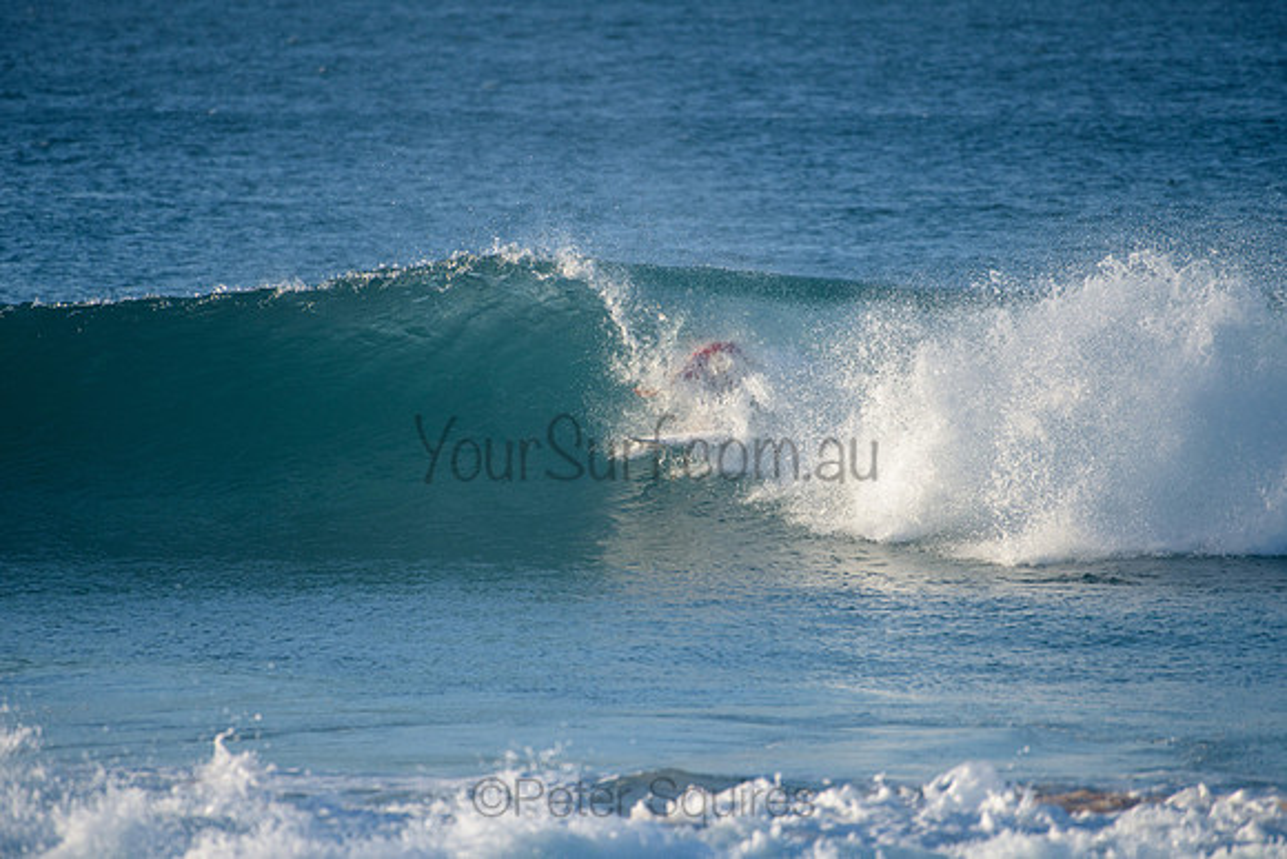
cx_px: 645
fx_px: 19297
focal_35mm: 540
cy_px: 409
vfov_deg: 2.5
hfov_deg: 3.8
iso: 500
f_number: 5.6
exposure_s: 1/2000
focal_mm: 500
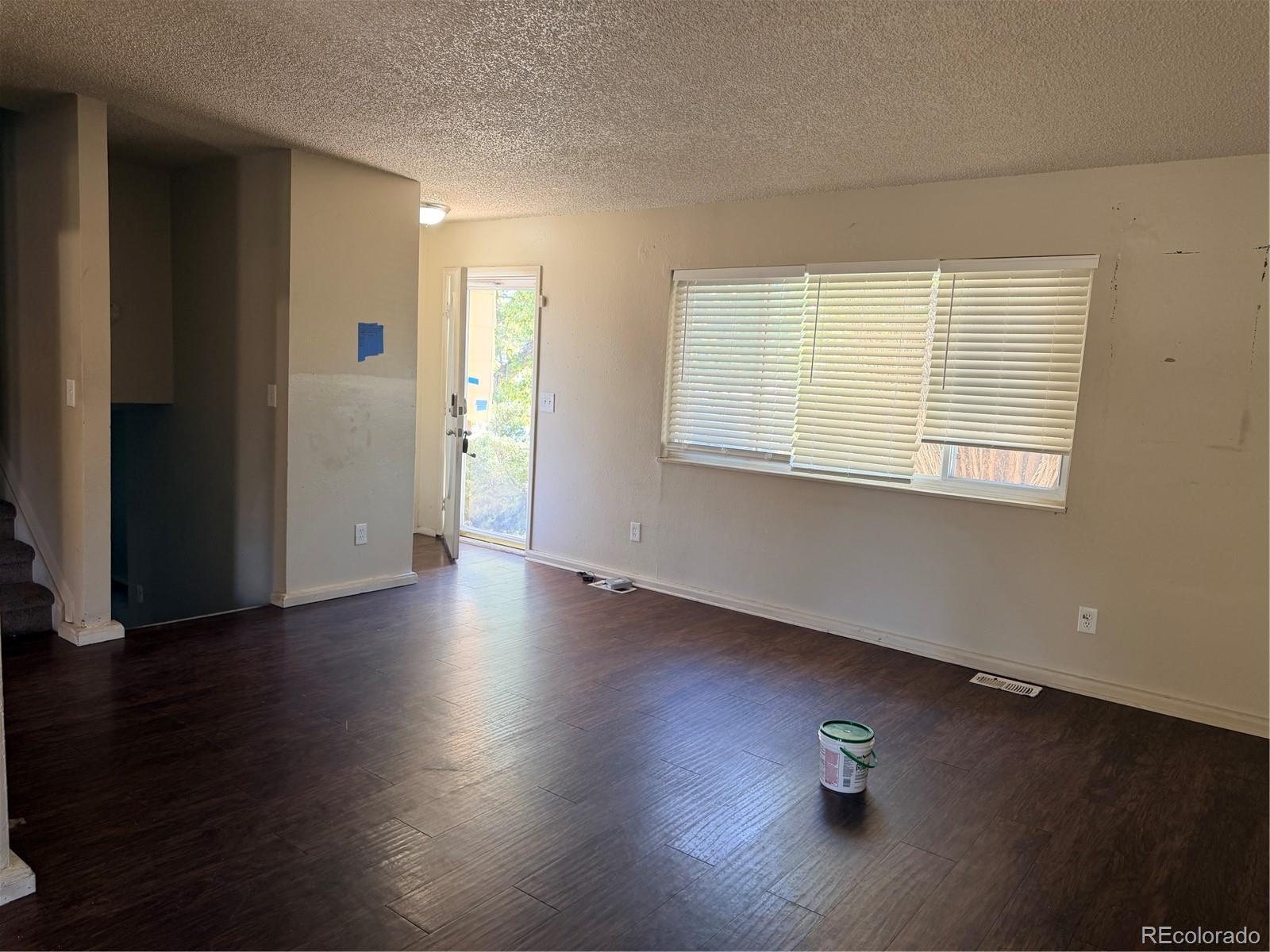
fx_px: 881
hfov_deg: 71.6
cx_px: 635
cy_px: 476
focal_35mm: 24
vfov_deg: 56.8
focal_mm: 6.76
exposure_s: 1/60
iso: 125
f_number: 1.78
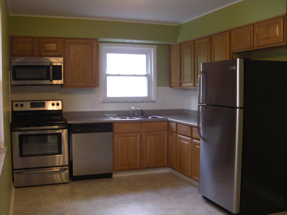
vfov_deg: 37.7
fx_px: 315
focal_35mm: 38
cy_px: 108
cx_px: 144
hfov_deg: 49.0
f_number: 2.7
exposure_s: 1/60
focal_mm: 6.2
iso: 200
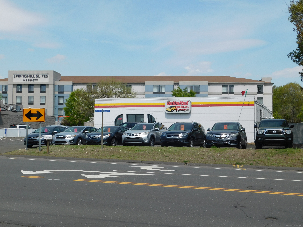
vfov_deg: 32.2
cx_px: 152
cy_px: 114
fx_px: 394
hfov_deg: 42.1
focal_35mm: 45
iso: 125
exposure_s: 1/1500
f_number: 3.7
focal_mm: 8
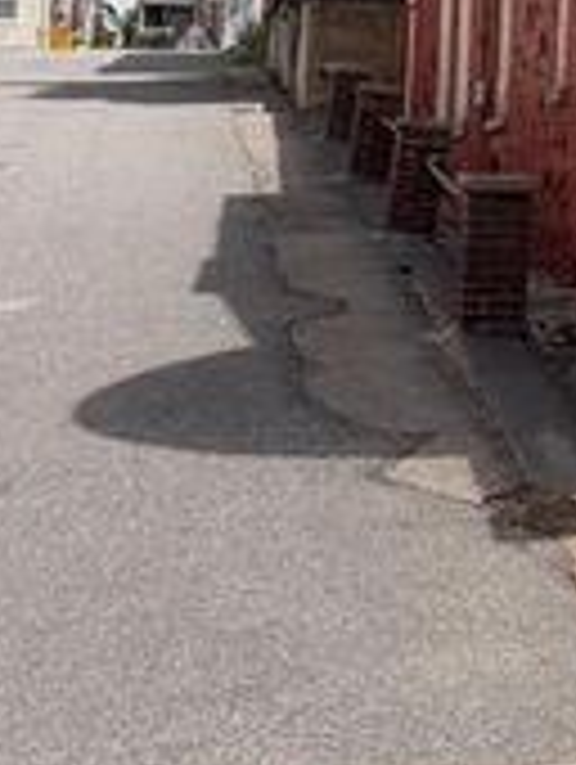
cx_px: 1089
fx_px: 2080
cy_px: -56
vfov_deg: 20.0
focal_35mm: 94
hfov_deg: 13.8
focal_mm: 6.76
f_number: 1.78
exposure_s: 1/4167
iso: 100
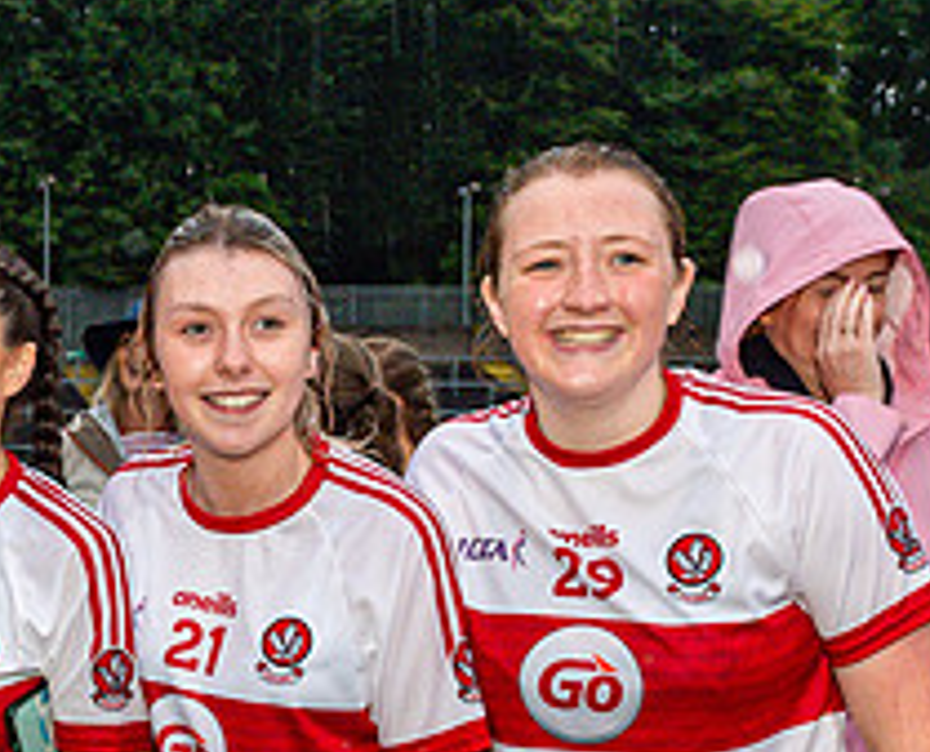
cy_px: 683
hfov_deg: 18.0
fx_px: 2847
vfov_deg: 14.9
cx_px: -61
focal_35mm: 103
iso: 1600
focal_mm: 27
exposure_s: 1/100
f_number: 4.5
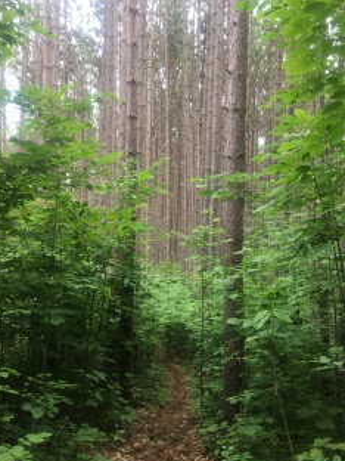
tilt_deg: -3.3
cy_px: 245
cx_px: 172
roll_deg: -1.1
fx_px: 452
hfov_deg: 41.8
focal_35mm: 34
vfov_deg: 53.9
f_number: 2.2
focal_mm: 4.15
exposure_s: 1/60
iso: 25
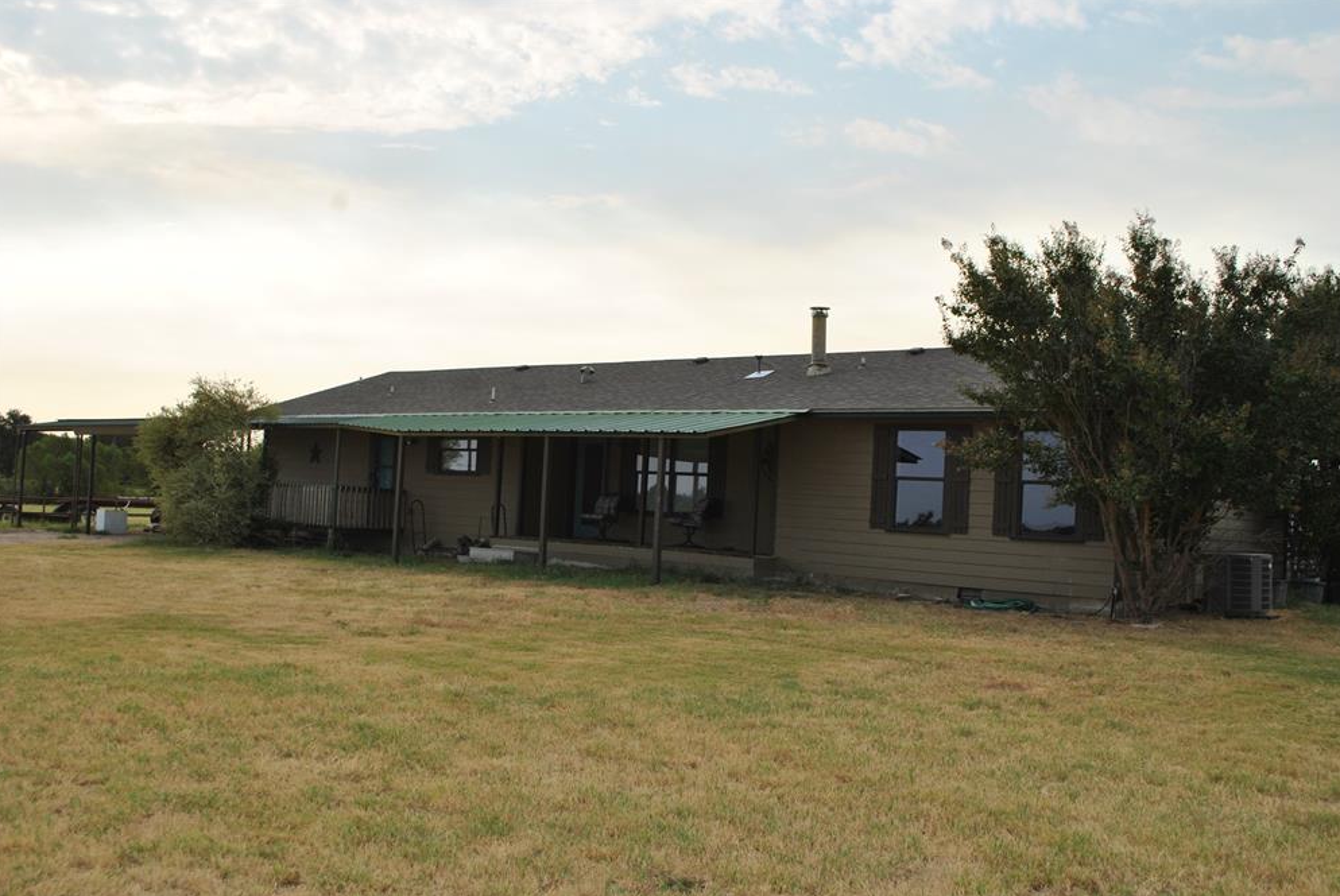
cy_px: 456
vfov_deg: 39.0
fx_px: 1267
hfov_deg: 55.7
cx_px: 683
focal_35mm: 34
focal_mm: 22
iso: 100
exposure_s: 1/200
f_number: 8
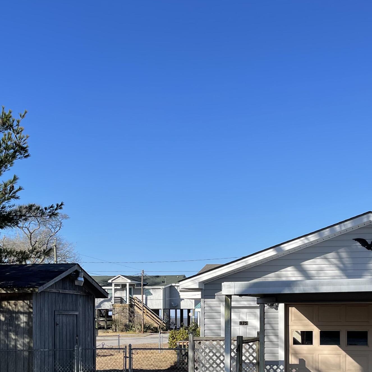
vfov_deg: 31.7
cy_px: 309
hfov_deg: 32.5
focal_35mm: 52
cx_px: 255
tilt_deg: -0.3
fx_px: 632
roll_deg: -0.4
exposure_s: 1/2924
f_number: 1.6
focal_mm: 5.1
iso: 32
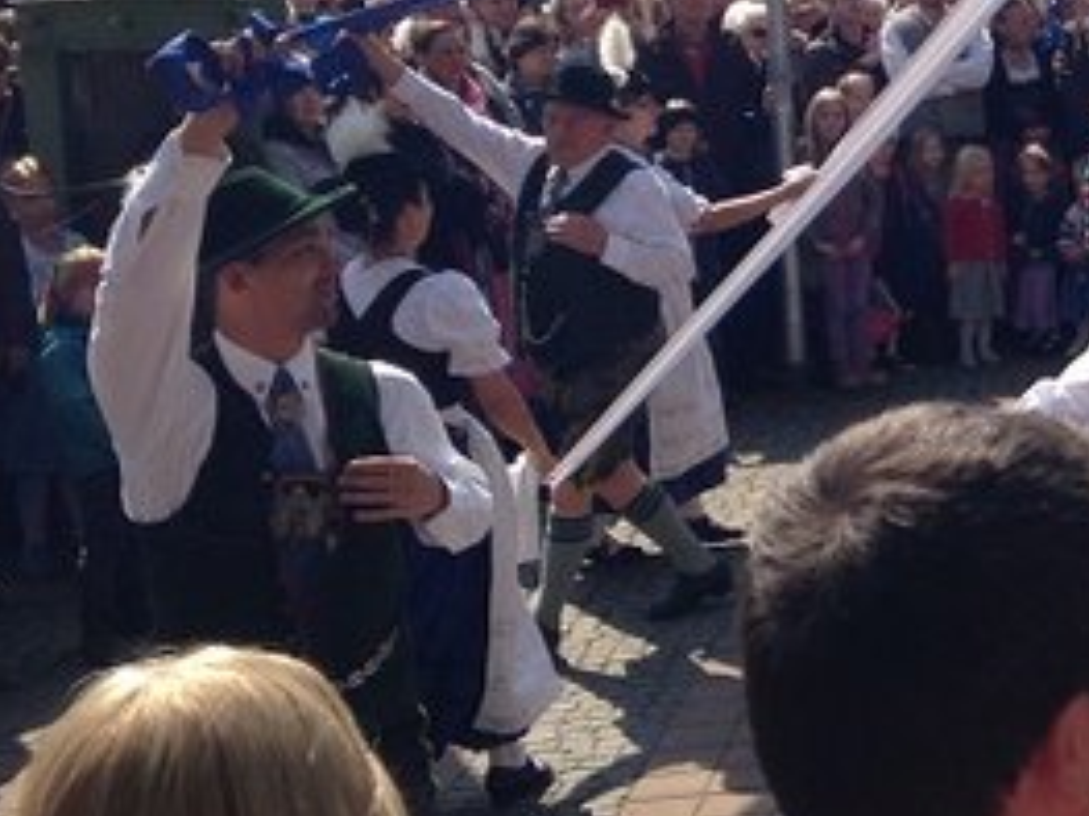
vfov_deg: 16.6
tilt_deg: -7.6
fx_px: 2767
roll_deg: +2.1
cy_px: 155
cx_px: 1371
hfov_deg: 20.5
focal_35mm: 88
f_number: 2.4
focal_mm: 4.12
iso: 50
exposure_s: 1/1261
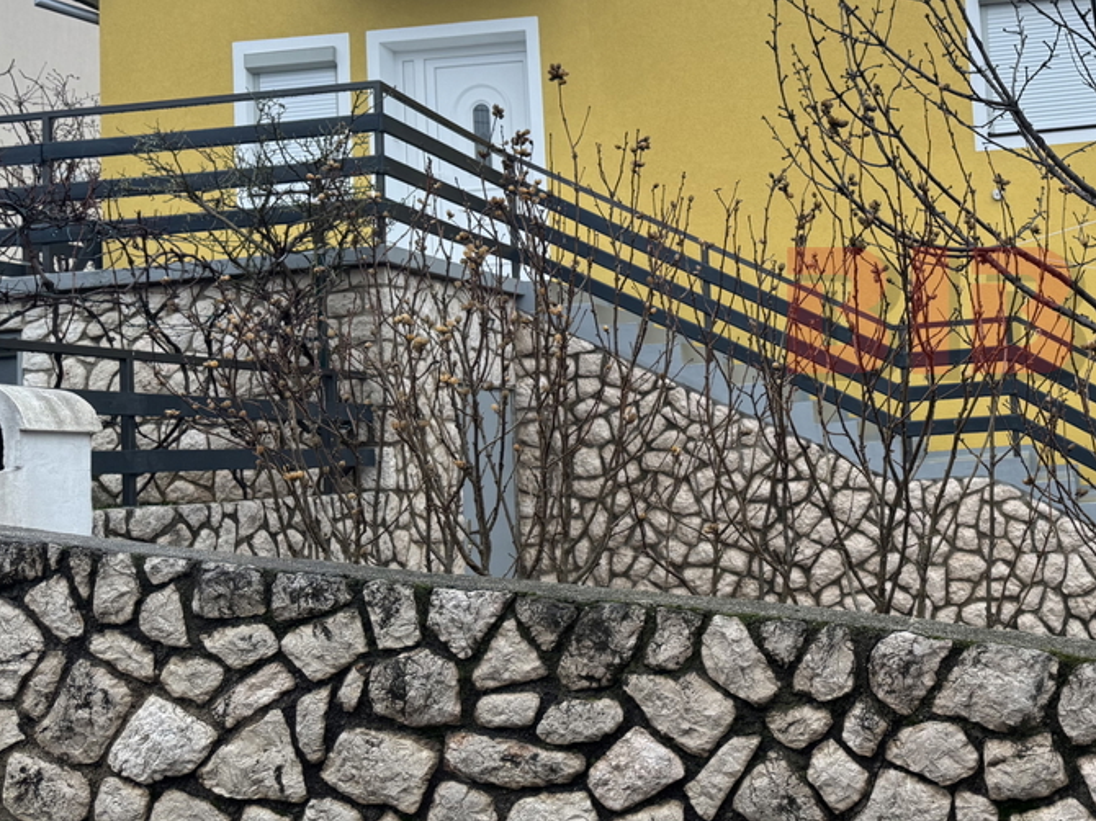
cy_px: 314
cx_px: 937
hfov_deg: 41.2
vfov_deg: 33.4
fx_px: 1361
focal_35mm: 43
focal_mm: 6.76
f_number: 1.78
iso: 100
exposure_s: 1/121
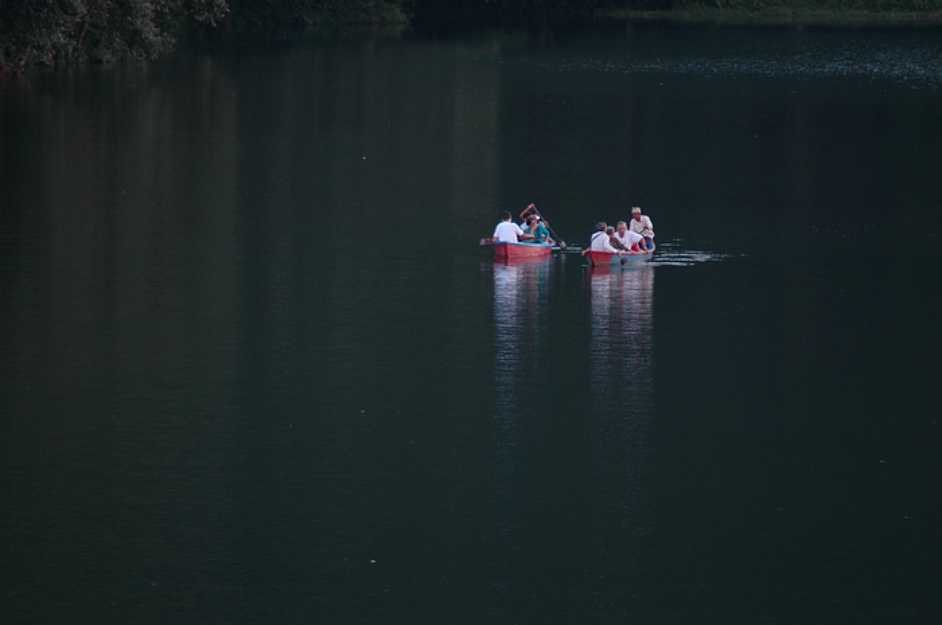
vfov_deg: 3.0
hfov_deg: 4.6
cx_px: 471
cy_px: 312
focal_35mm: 450
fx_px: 11761
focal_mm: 300
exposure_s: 1/125
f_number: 5.6
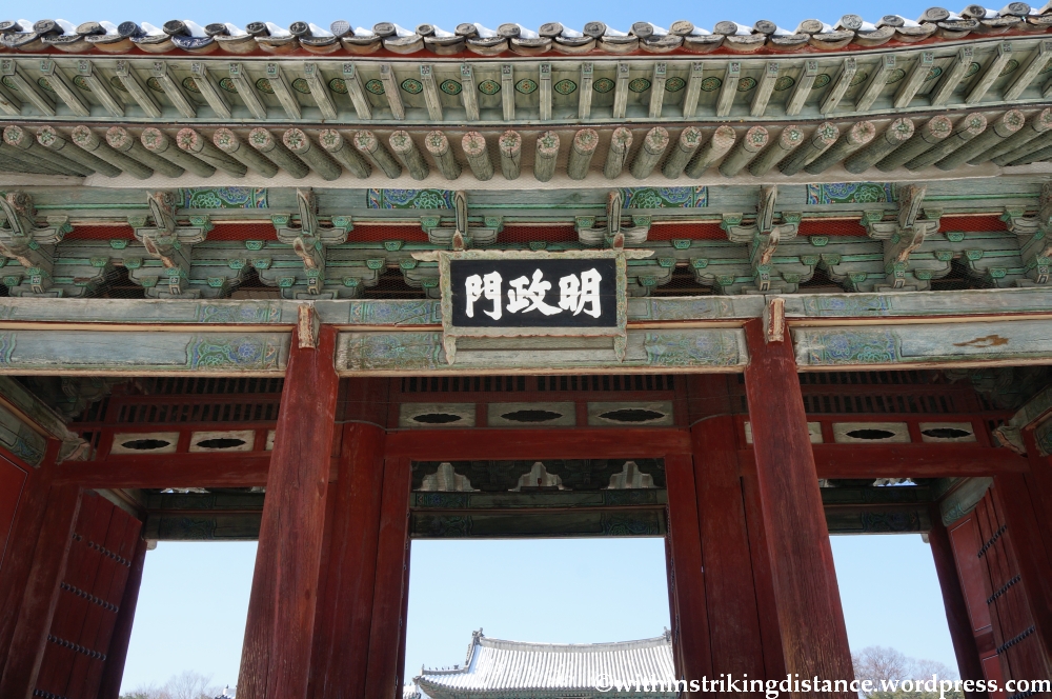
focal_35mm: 30
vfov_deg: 43.5
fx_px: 876
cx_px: 526
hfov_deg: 62.0
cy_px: 350
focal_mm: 20
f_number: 13
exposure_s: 1/100
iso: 200
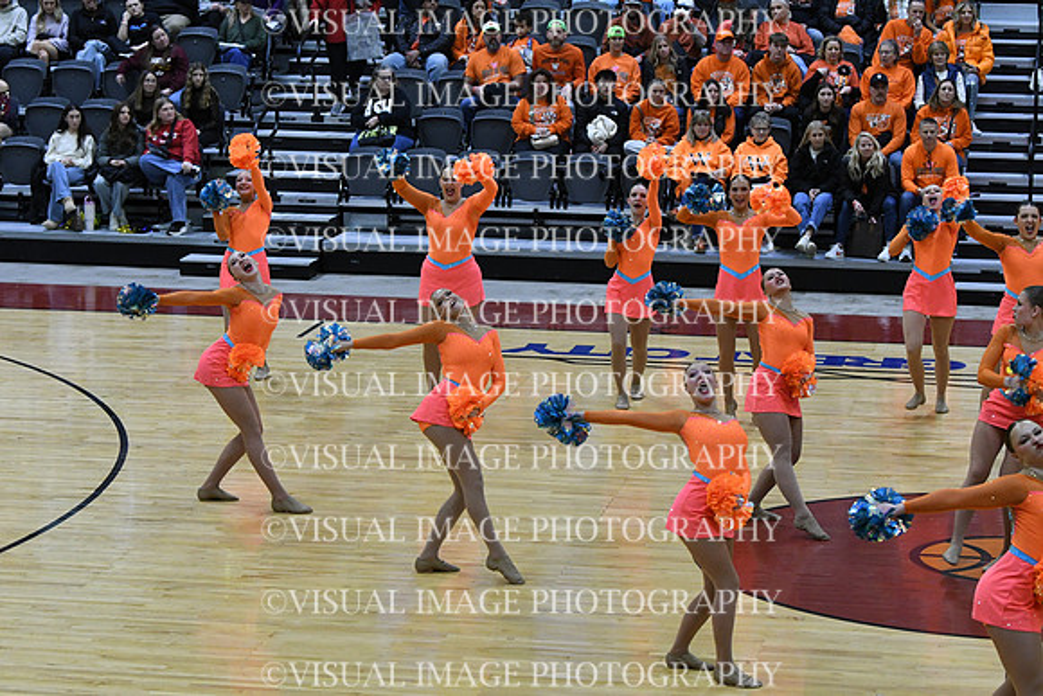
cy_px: 348
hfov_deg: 19.5
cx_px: 522
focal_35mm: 105
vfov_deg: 13.0
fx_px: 3043
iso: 4000
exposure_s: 1/500
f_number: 4
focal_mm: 70
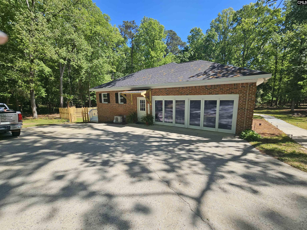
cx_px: 154
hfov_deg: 106.2
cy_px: 115
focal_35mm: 13
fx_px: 115
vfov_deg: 89.9
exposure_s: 1/1399
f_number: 2.2
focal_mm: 2.2
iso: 50
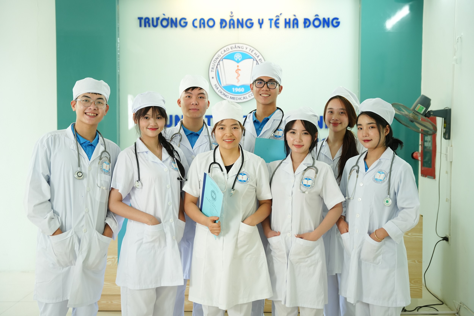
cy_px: 158
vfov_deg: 27.7
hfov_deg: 40.6
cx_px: 237
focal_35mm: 49
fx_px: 641
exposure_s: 1/100
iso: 1250
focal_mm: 48.7
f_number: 2.8
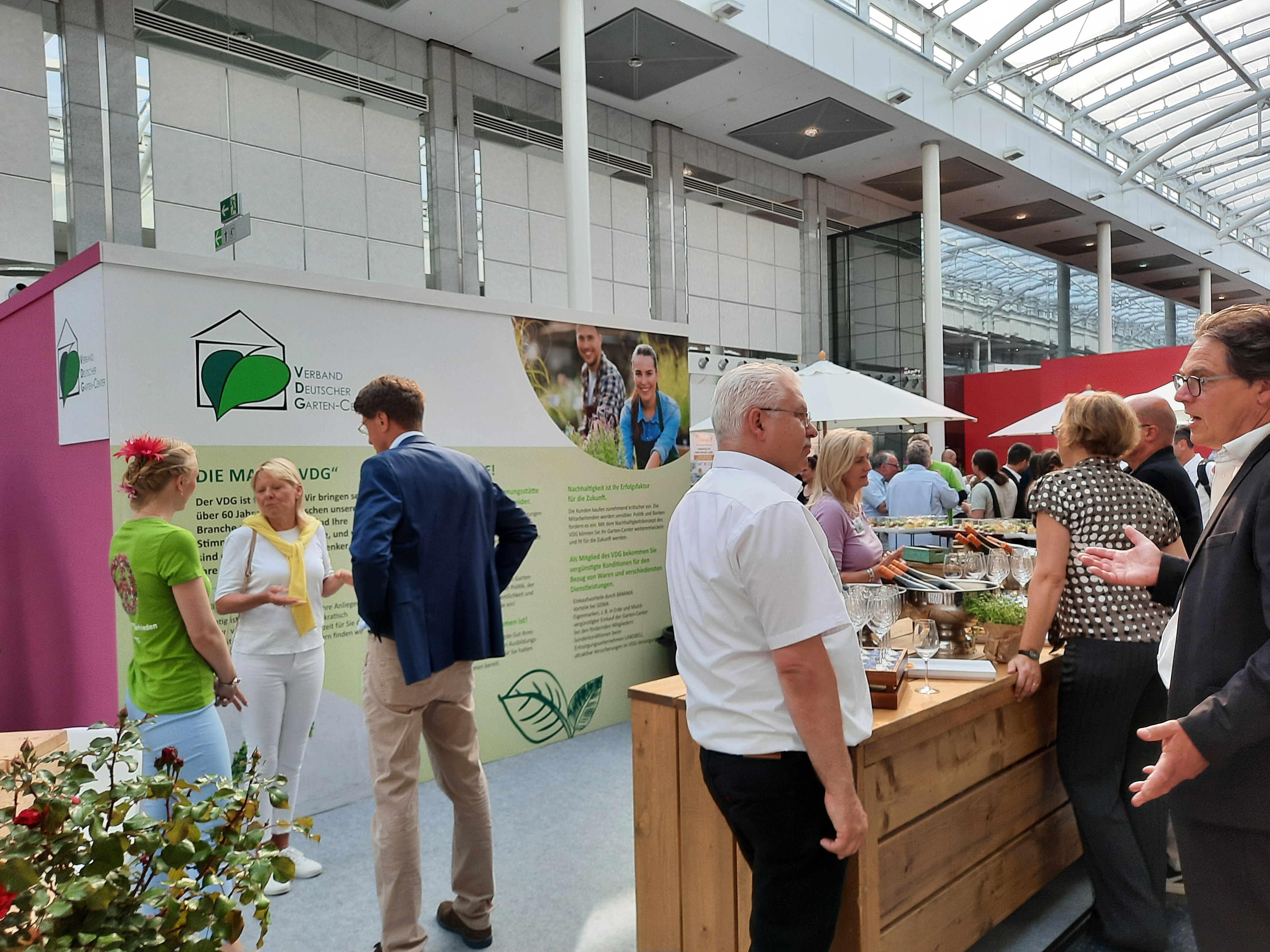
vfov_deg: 54.9
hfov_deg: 69.4
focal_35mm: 25
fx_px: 917
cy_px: 476
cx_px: 635
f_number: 2
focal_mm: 4.6
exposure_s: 1/100
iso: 50
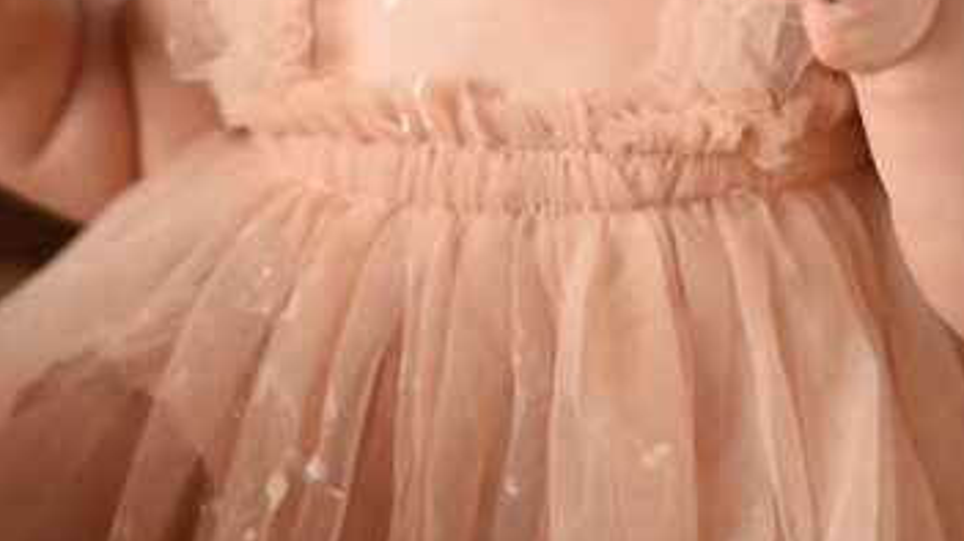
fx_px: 3909
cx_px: 302
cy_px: -203
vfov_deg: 7.8
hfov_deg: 14.0
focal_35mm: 153
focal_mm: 50
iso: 125
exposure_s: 1/160
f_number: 1.8
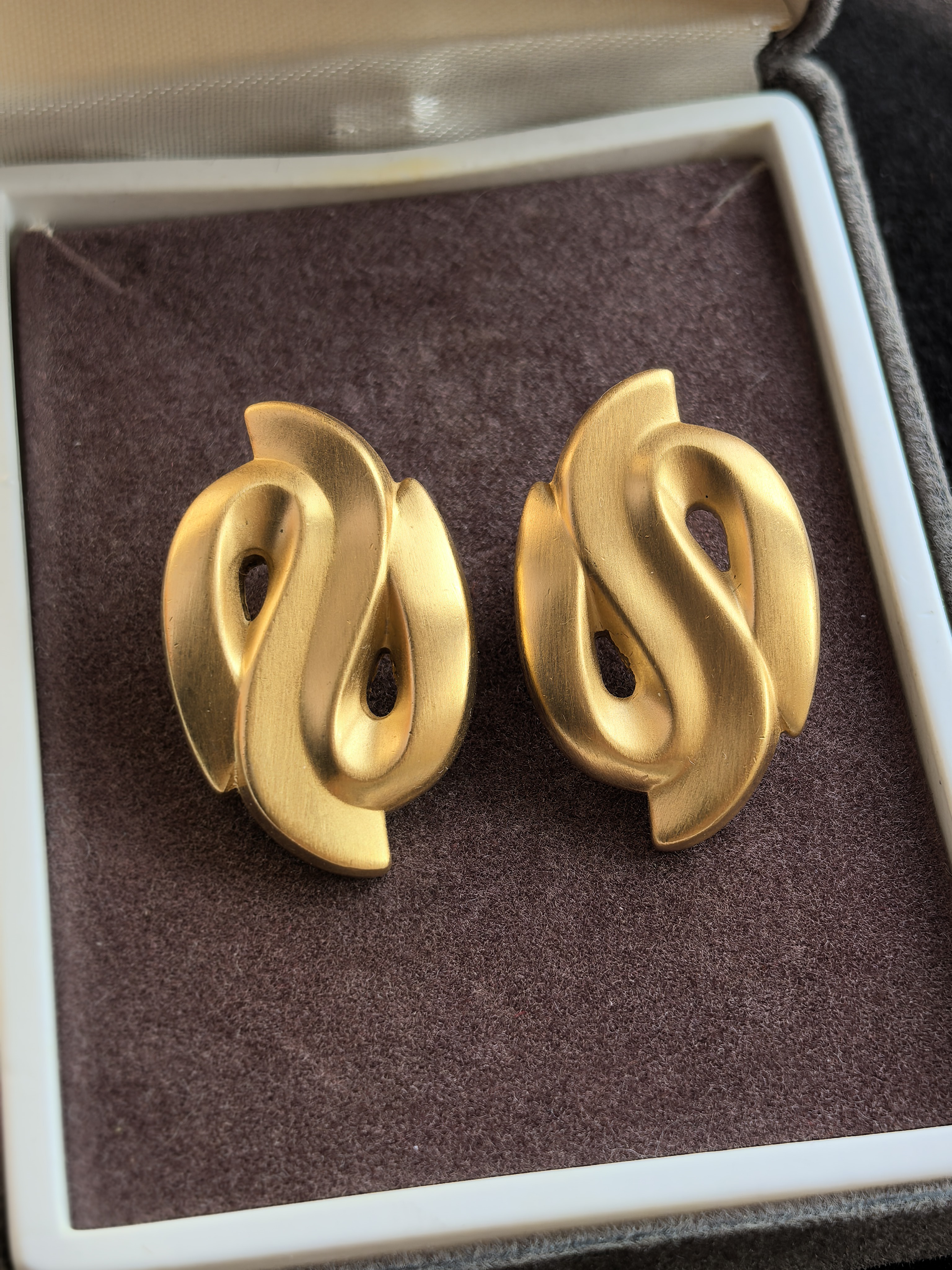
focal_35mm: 65
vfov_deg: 29.8
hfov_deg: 22.6
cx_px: 476
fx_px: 2383
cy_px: 635
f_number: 2
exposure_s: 1/390
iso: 50
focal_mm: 6.98
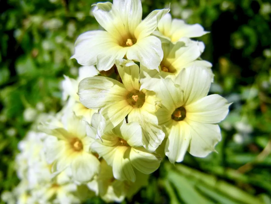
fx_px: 235
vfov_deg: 46.8
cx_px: 136
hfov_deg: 60.0
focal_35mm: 30
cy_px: 102
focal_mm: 5.4
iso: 160
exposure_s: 1/1062
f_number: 7
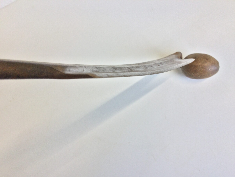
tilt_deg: -62.0
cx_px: 118
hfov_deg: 58.4
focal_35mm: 31
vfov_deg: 45.4
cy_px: 88
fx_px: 210
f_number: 2.4
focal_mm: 3.3
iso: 25
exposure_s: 1/50
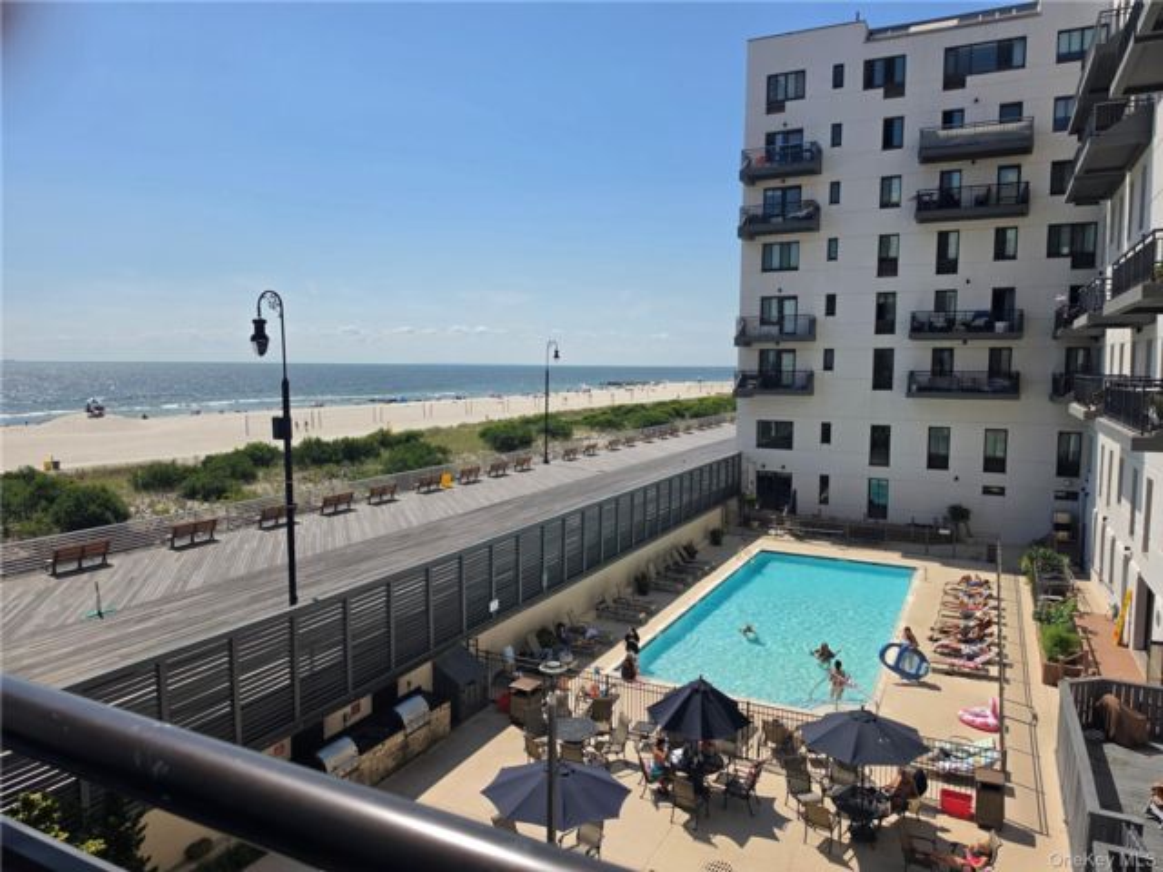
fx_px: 773
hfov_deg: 73.9
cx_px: 582
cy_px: 436
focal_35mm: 23
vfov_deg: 58.9
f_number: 1.4
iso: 50
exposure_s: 1/7939
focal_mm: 6.5
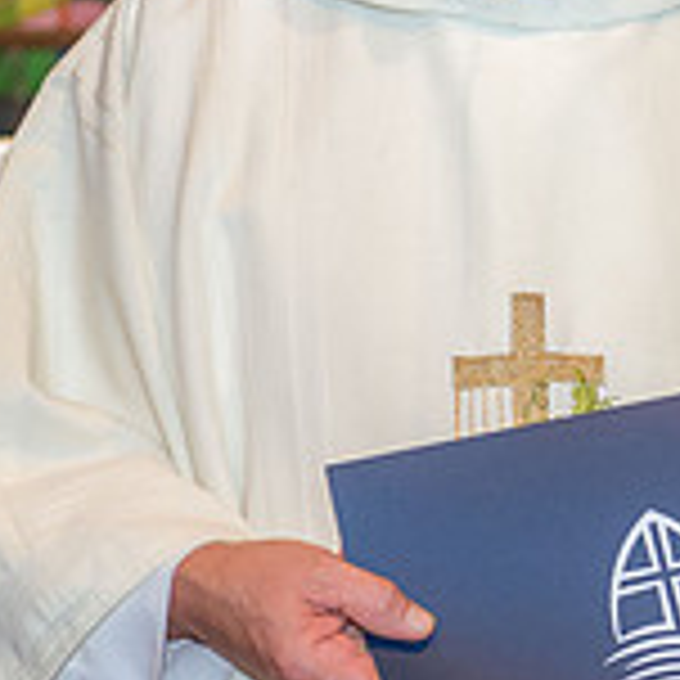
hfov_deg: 8.5
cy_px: 230
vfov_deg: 8.7
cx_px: 1031
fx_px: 4489
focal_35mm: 202
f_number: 5.6
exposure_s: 1/125
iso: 1600
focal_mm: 62
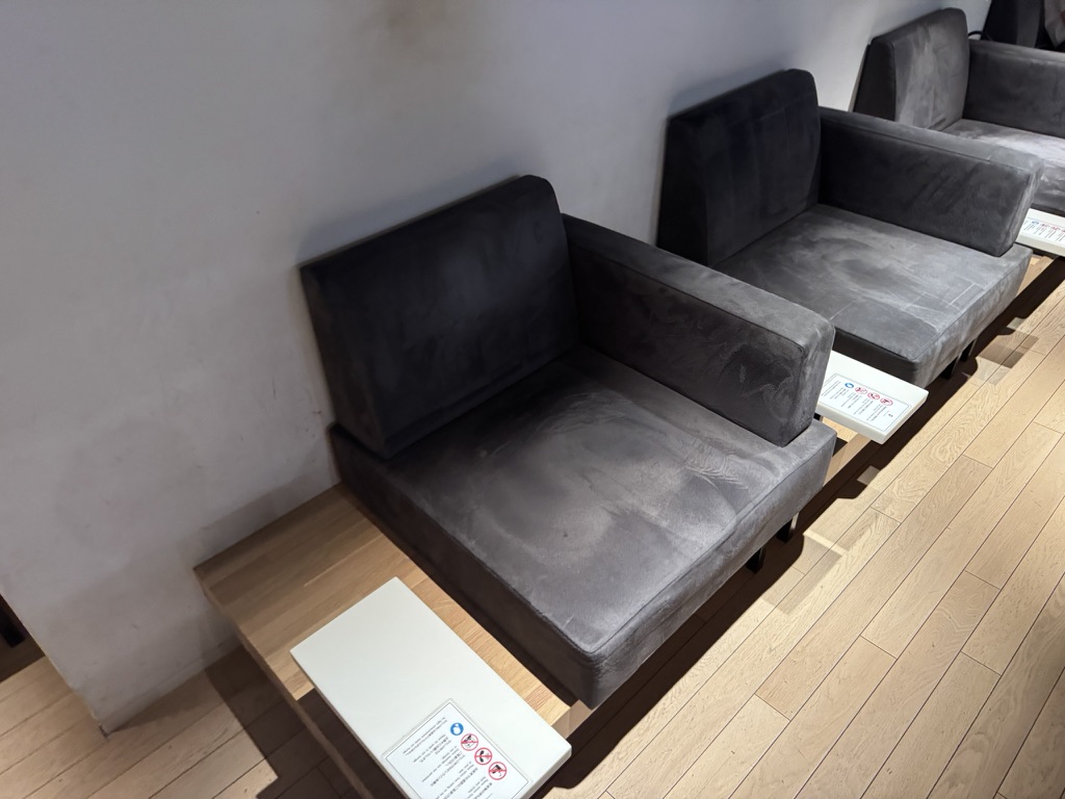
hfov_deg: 71.6
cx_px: 532
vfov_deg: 56.8
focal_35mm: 24
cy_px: 400
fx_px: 738
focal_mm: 6.76
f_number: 1.78
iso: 640
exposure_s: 1/50
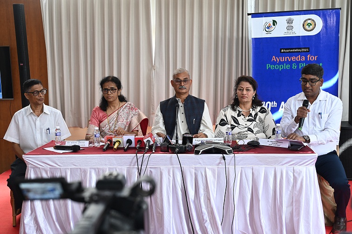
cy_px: 117
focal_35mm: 44
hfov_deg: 44.5
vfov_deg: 30.5
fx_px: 430
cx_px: 176
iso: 800
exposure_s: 1/125
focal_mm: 44
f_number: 4
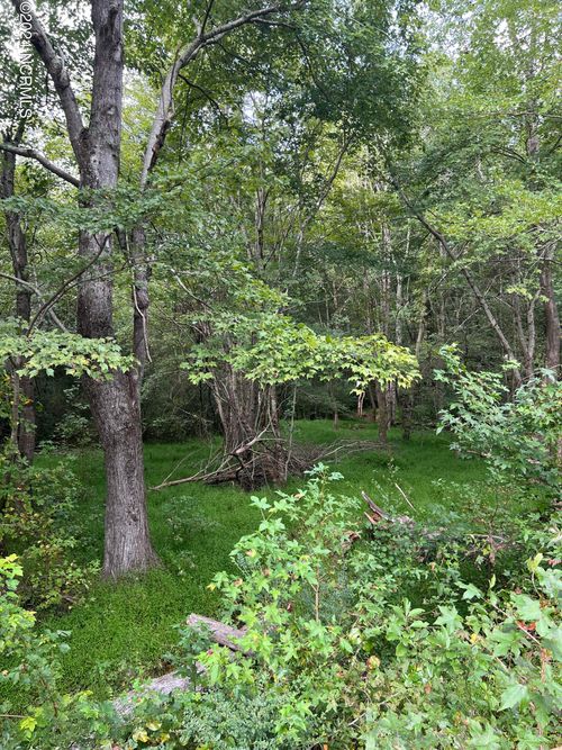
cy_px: 375
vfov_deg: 67.3
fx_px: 563
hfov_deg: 53.0
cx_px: 281
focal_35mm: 26
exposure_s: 1/188
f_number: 1.5
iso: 40
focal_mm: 5.7
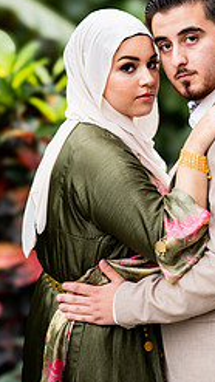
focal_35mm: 162
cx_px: 173
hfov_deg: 7.5
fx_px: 1641
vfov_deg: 13.3
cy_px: 159
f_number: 1.4
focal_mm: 85
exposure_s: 1/400
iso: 100
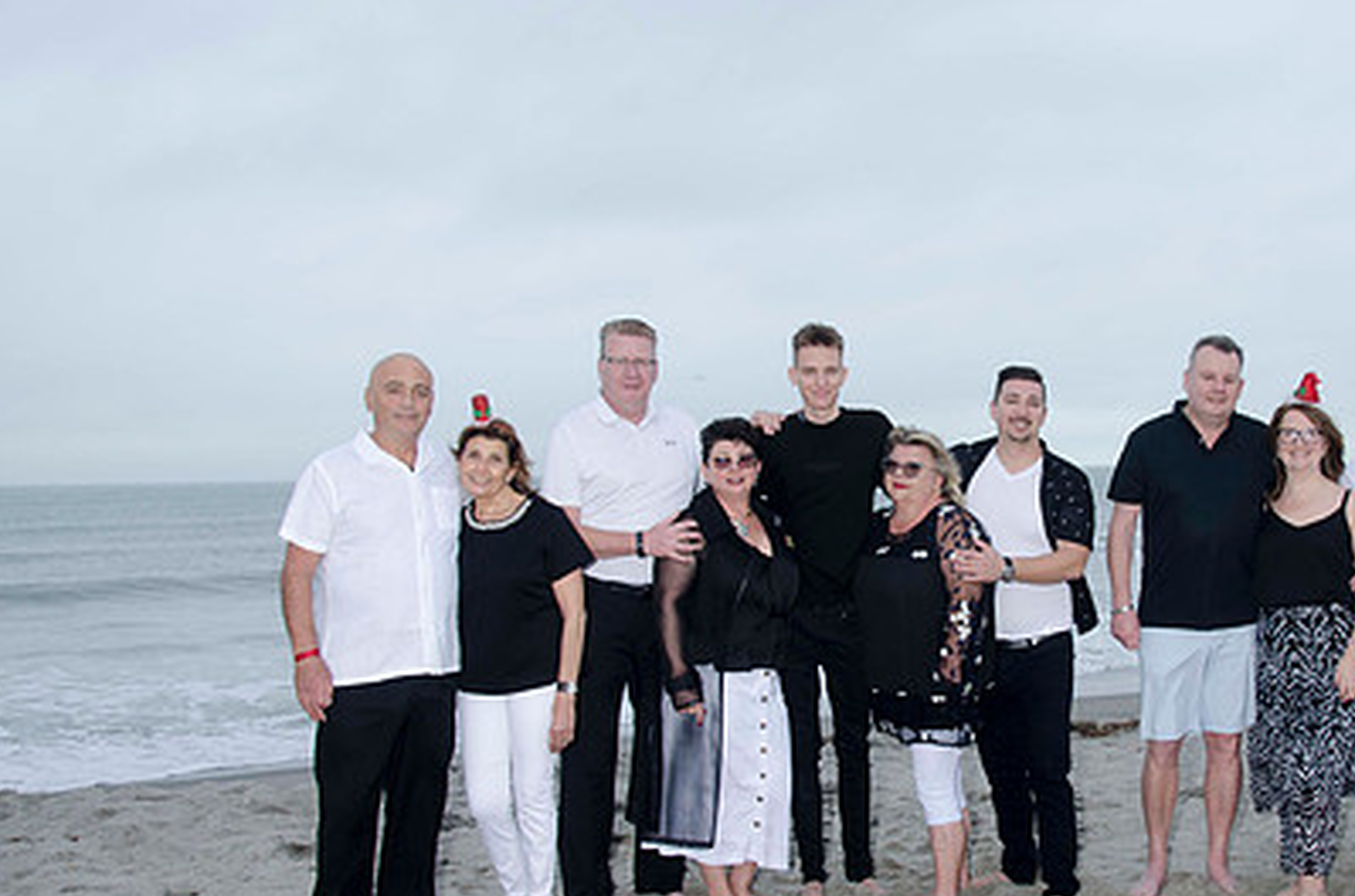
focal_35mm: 48
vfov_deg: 27.9
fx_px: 1802
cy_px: 536
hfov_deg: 40.4
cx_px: 958
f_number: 5.6
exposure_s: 1/60
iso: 100
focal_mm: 22
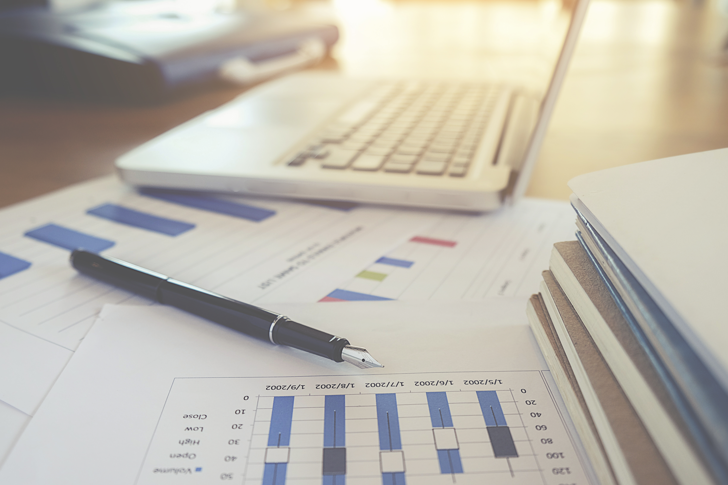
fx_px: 708
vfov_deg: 37.9
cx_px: 364
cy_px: 242
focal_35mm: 35
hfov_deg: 54.4
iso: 640
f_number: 4
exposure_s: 1/125
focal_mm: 23.3
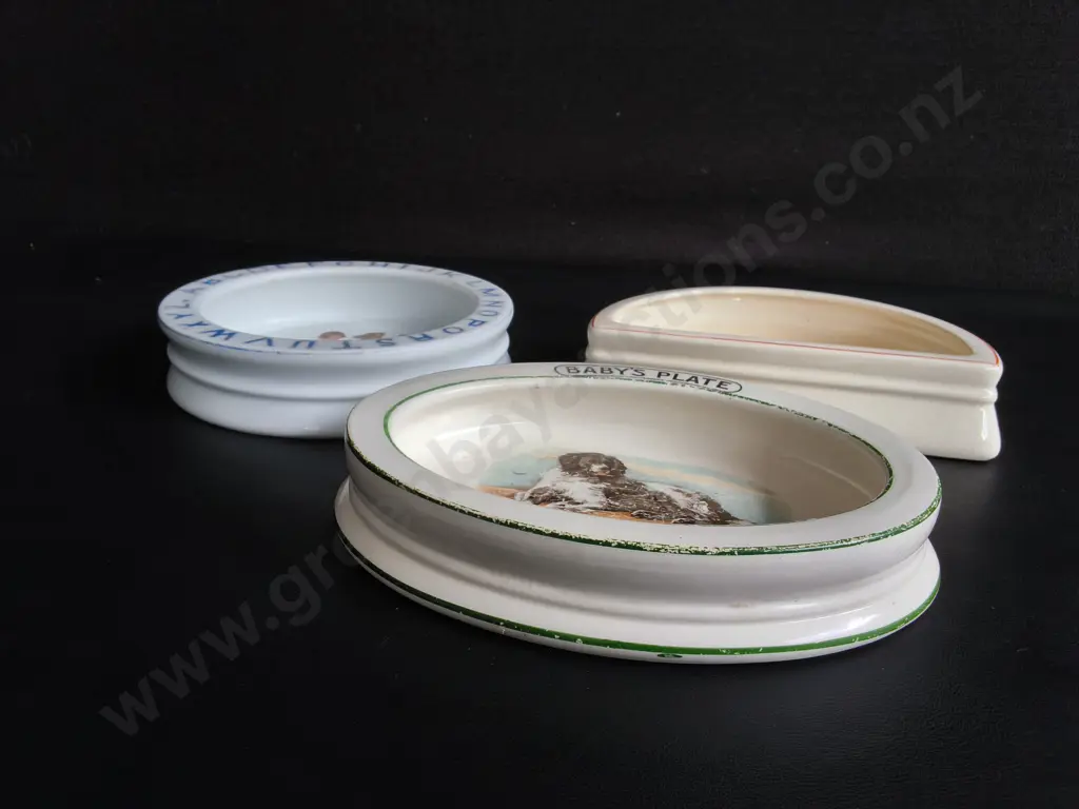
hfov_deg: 65.3
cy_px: 404
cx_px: 540
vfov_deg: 51.4
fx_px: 842
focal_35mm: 27
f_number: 2
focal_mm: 2.87
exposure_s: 1/100
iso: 32
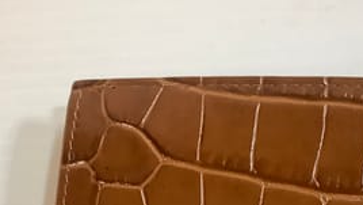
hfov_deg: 33.0
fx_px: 607
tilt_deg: -76.0
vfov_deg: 18.1
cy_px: 252
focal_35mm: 63
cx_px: 241
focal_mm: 3.3
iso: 250
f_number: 2.4
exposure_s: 1/50
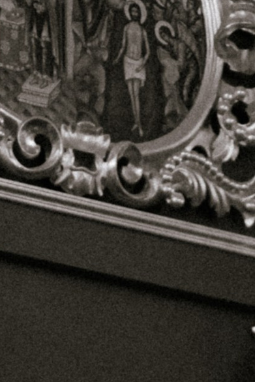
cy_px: 1221
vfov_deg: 7.6
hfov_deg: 6.0
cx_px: 350
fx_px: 2431
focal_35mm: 229
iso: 800
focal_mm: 35
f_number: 1.8
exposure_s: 1/320
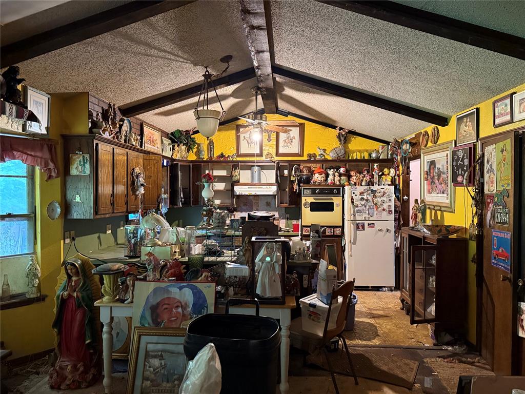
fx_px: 364
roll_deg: -0.8
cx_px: 262
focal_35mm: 24
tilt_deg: -0.7
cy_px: 197
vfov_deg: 56.8
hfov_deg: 71.6
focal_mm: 6.76
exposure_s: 1/40
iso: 800
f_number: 1.78
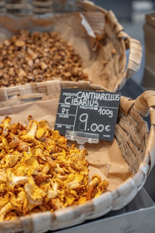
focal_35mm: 62
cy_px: 116
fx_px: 404
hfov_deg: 21.7
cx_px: 78
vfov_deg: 32.1
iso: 250
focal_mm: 62.5
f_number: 2.8
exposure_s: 1/80
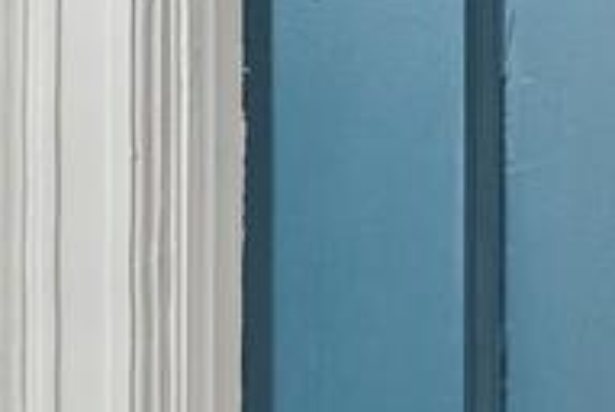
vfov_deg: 12.7
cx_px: -670
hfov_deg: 15.0
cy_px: 414
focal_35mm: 107
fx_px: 1831
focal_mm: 20
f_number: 8
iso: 400
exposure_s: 1/2.5
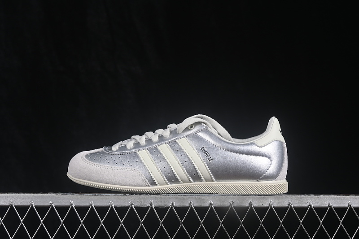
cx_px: 180
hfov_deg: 27.0
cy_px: 120
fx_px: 748
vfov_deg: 18.2
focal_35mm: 75
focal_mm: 50
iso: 160
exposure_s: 1/80
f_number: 8
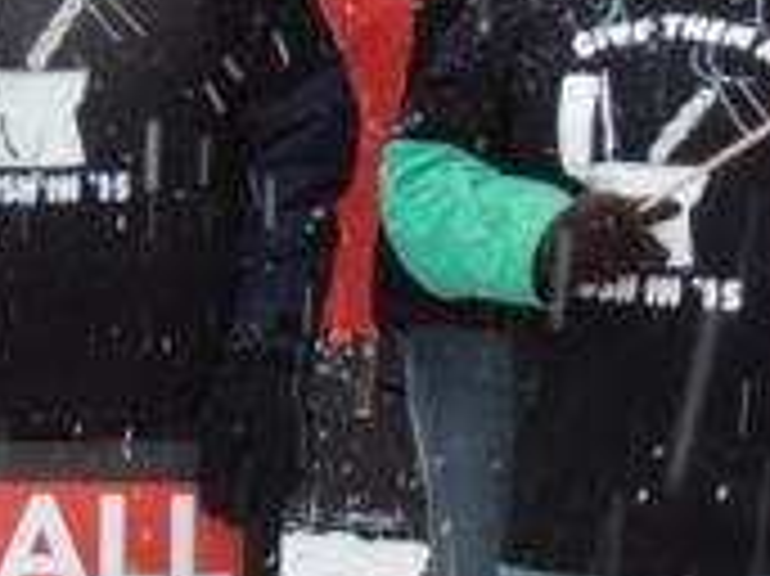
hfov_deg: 9.8
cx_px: 194
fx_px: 4468
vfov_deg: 7.3
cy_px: -162
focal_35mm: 201
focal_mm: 7.6
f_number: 3.4
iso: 100
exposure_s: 1/100
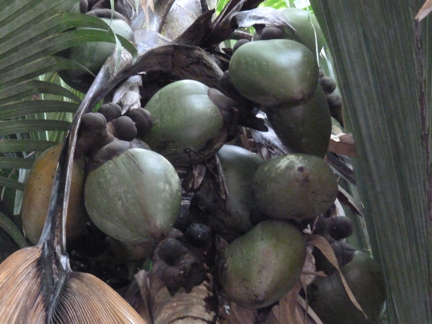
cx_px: 216
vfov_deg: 10.1
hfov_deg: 13.4
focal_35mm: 147
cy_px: 162
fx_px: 1835
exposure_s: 1/40
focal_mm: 24.1
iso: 1000
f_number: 4.5
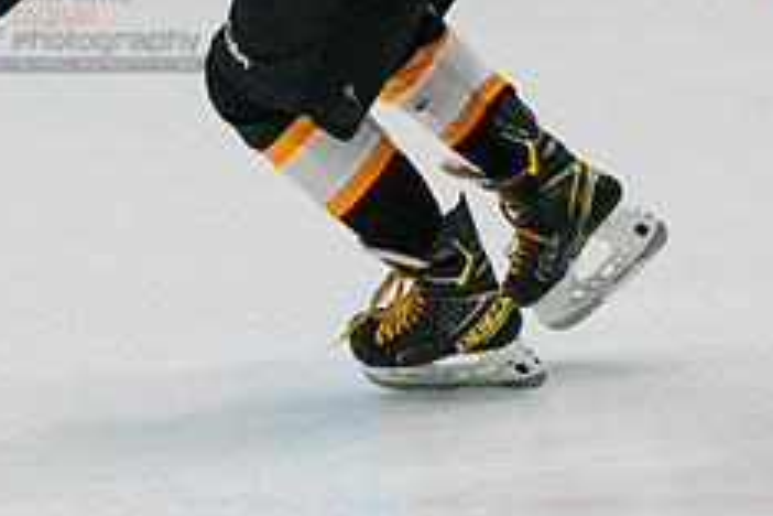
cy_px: 82
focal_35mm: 668
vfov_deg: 2.1
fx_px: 14342
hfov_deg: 3.1
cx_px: 345
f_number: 3.5
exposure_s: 1/1250
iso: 3200
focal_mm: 209
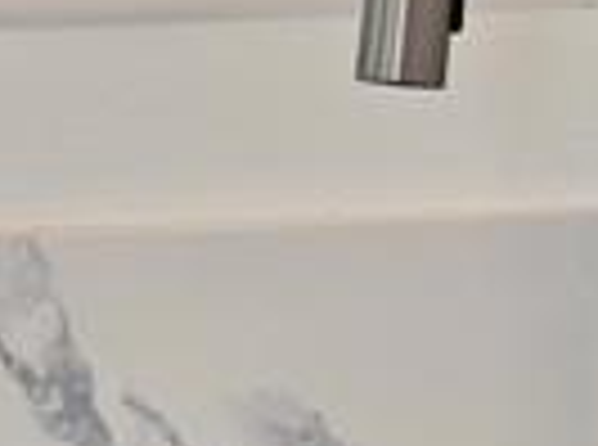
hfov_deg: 17.0
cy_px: 81
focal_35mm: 111
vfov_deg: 13.2
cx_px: 710
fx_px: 1912
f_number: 1.7
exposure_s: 1/120
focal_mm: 6.3
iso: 32
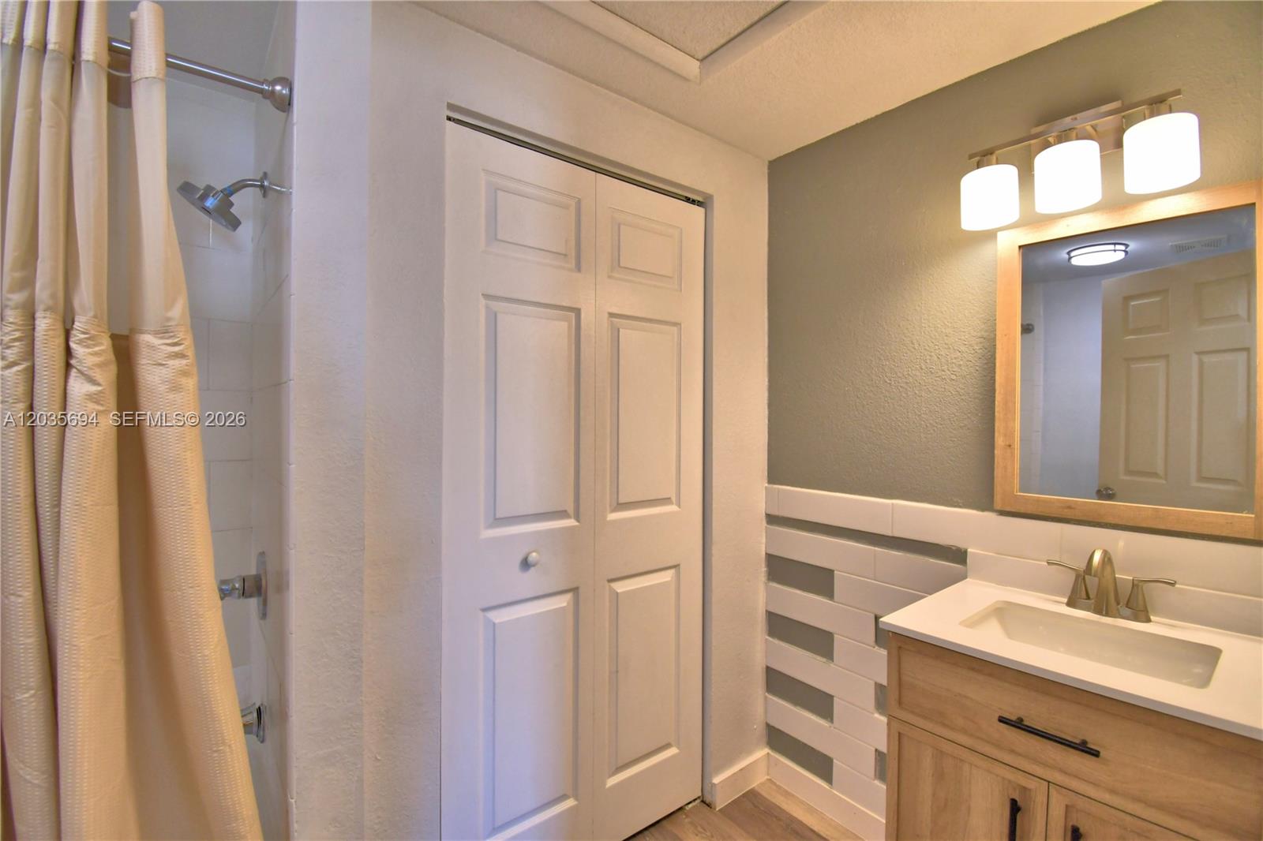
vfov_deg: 77.3
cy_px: 420
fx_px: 526
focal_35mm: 15
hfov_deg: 100.4
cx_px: 632
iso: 400
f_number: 4.5
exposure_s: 1/125
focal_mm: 10
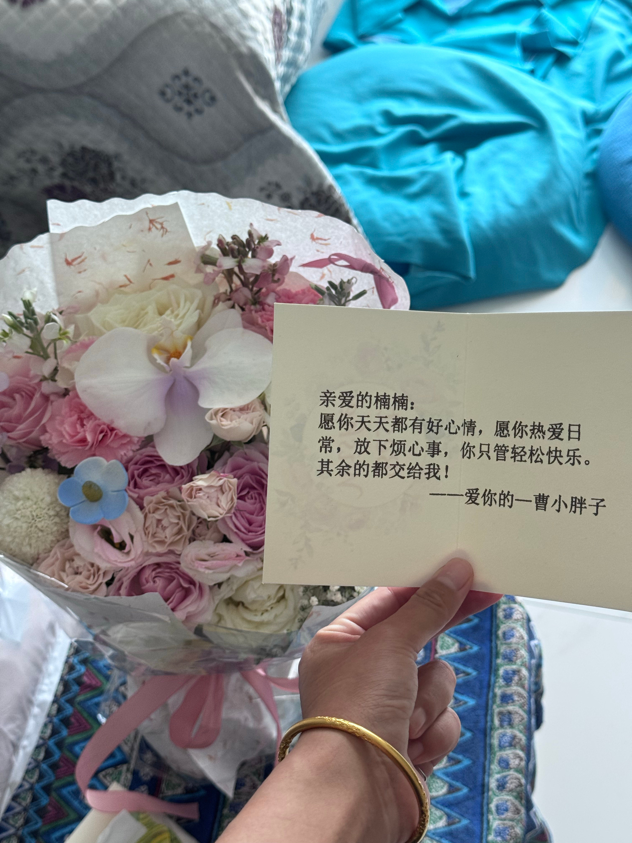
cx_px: 316
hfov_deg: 30.3
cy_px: 422
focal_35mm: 48
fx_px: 1168
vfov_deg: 39.7
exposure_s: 1/60
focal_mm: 6.76
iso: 100
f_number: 1.78
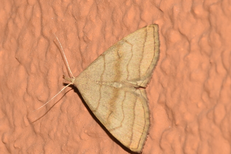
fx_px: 1349
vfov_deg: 6.6
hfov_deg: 9.8
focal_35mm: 210
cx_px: 116
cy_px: 77
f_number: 11
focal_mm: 140
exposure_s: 1/160
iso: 100
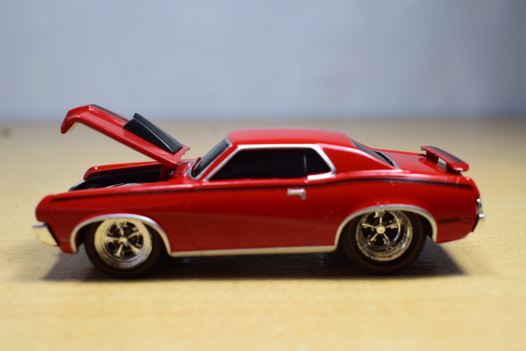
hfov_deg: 46.4
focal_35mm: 42
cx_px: 263
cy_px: 176
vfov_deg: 31.9
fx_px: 614
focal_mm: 28
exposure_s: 1/80
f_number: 8
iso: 400
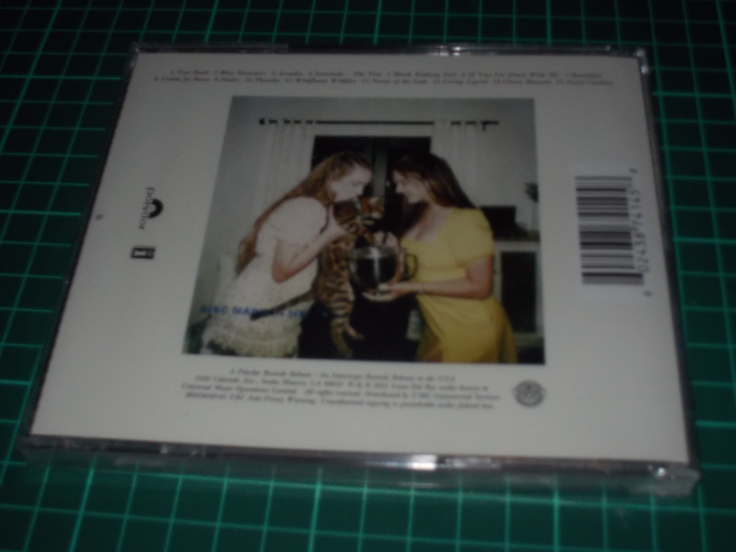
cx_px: 368
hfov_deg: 42.1
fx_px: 957
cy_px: 276
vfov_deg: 32.2
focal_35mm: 45
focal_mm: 6.4
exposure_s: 1/30
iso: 200
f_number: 4.2
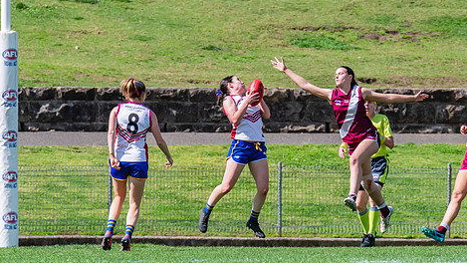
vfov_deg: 1.4
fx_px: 10800
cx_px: 271
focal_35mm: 872
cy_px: 138
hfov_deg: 2.5
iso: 800
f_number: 9
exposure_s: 1/1250
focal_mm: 420
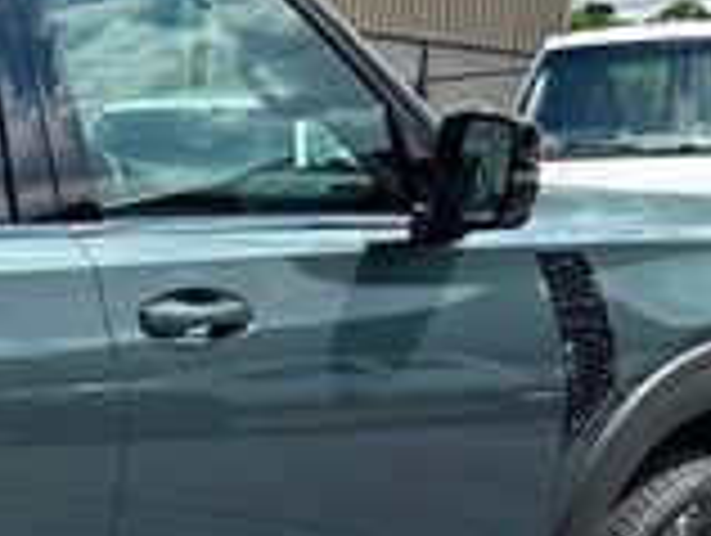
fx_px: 1995
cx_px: -508
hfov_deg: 17.1
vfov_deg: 14.9
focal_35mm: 97
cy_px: 590
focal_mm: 6.86
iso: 80
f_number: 1.78
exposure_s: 1/2353
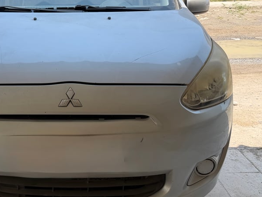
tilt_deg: -27.7
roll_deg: +2.4
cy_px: 113
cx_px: 66
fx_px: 311
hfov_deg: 44.2
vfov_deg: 35.1
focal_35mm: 41
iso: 100
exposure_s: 1/1230
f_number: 1.78
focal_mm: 6.76
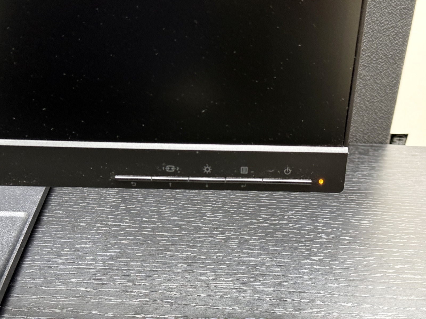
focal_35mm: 48
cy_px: 160
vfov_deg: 30.3
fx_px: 591
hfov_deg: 39.7
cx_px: 213
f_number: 1.78
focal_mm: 6.76
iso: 500
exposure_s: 1/40
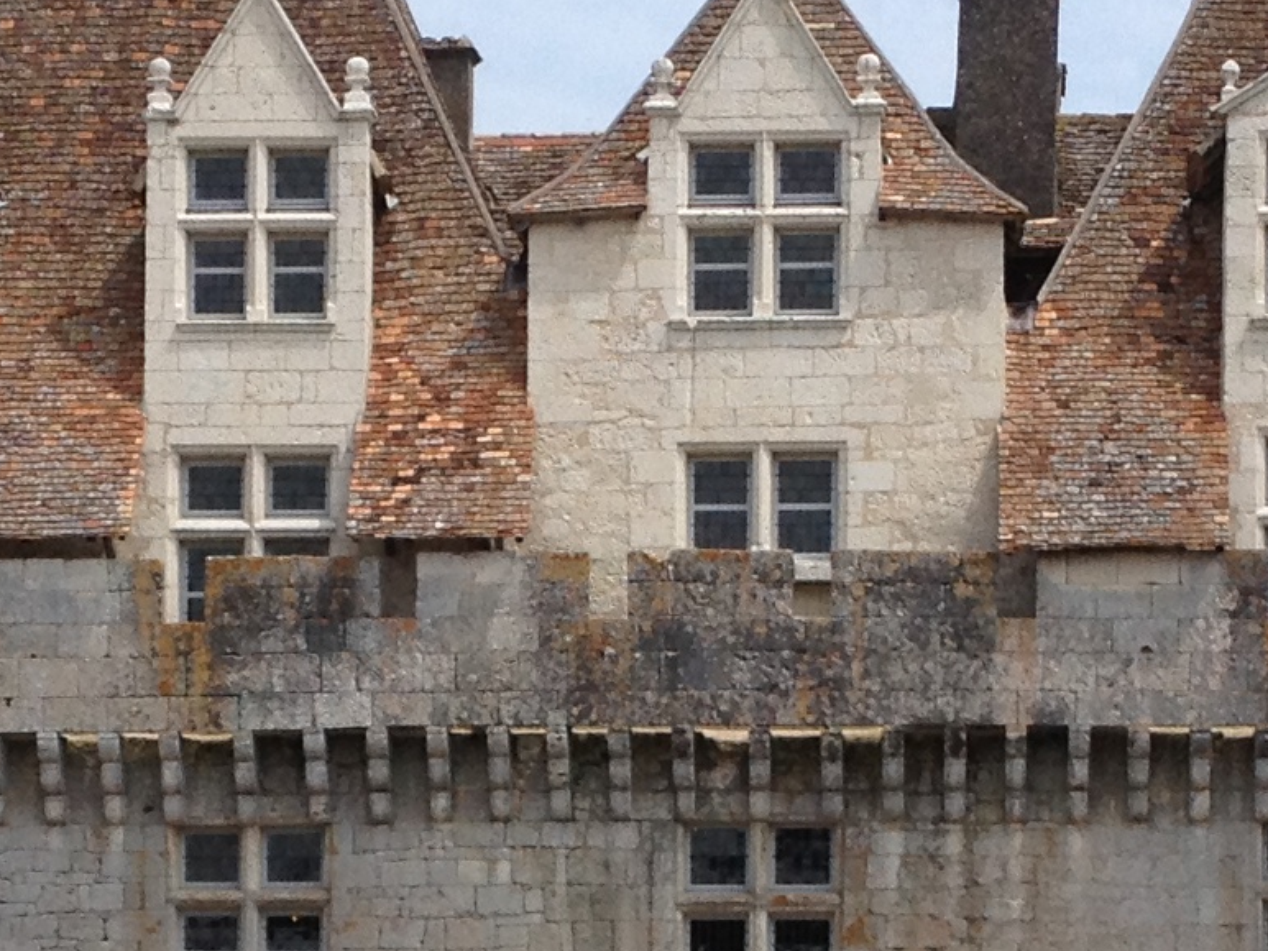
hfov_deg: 13.3
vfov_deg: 9.9
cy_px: 972
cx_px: 499
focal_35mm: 148
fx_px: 5421
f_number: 2.4
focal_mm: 4.28
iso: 50
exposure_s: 1/2045
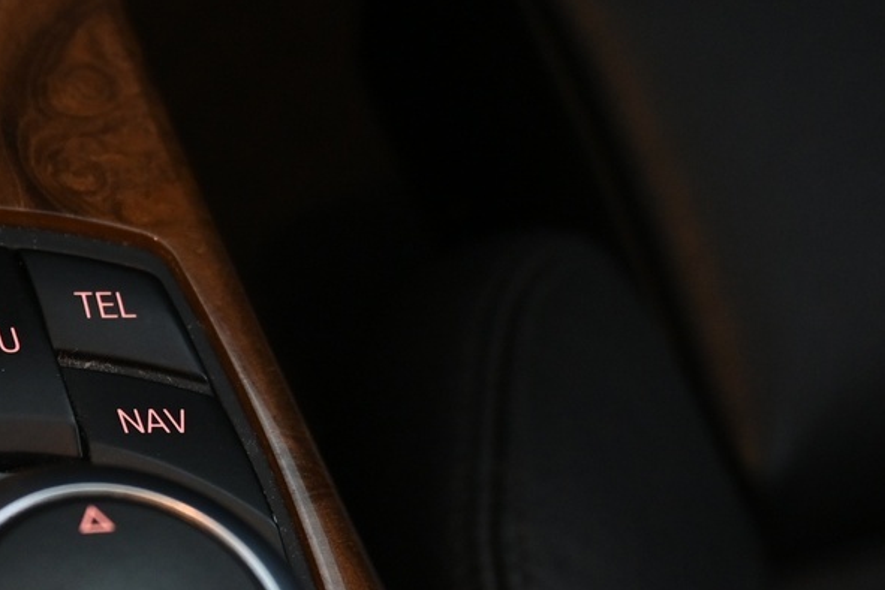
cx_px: 9
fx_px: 2123
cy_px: 635
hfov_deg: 22.7
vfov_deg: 15.4
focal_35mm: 86
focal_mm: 21
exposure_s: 1/30
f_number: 4
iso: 1000
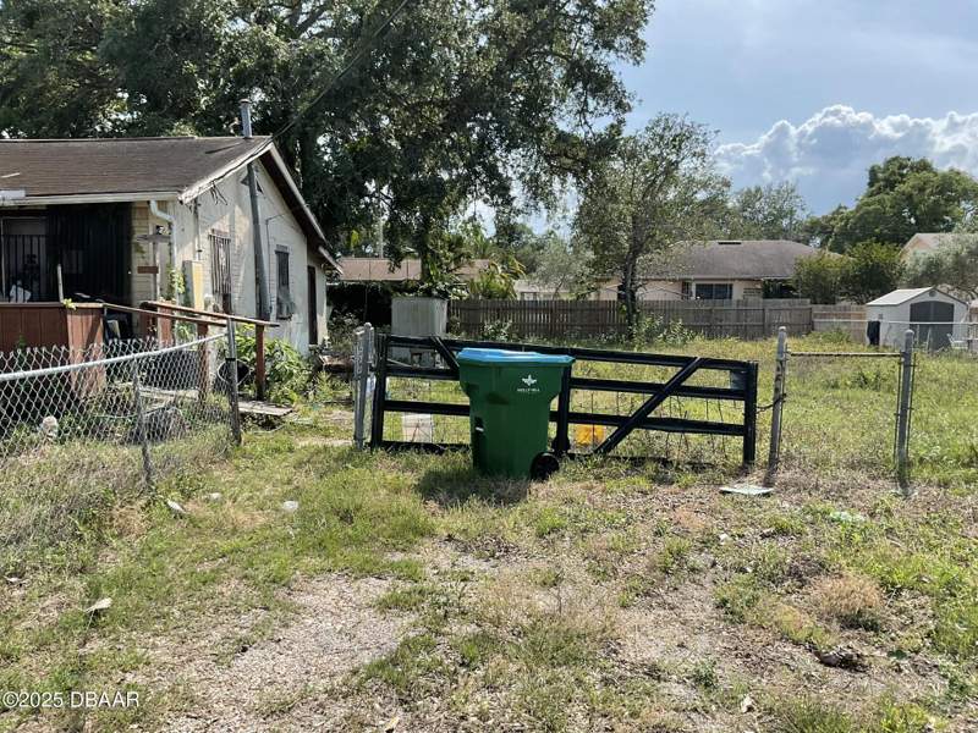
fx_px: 819
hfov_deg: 61.7
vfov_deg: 48.2
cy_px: 366
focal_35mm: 29
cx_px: 489
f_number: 1.8
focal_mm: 3
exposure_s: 1/1076
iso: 16
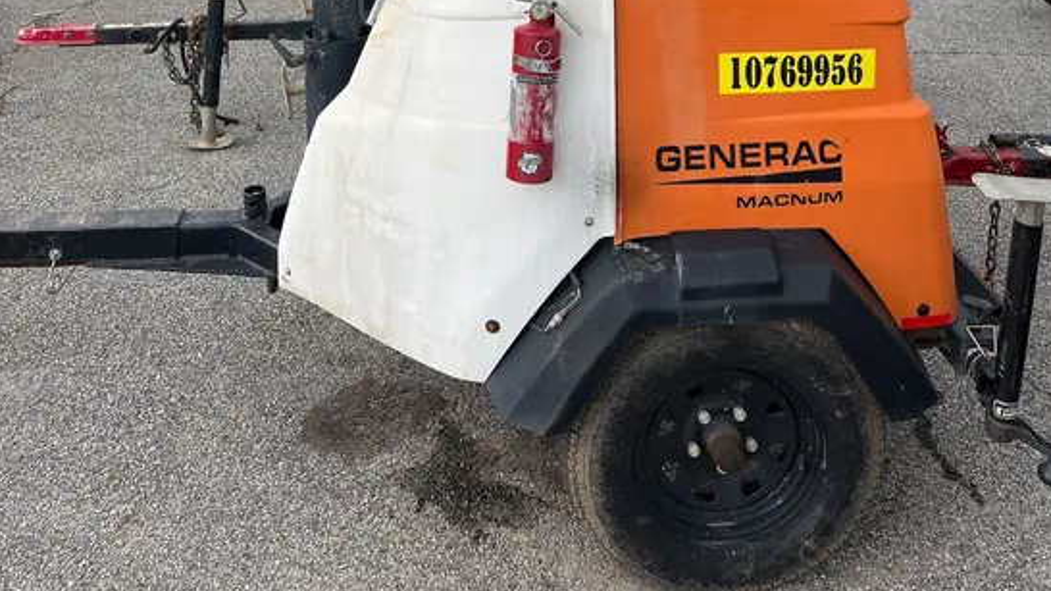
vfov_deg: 27.7
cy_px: -103
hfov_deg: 52.8
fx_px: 1059
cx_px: 527
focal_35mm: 38
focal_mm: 5.1
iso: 50
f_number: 1.6
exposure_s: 1/1252
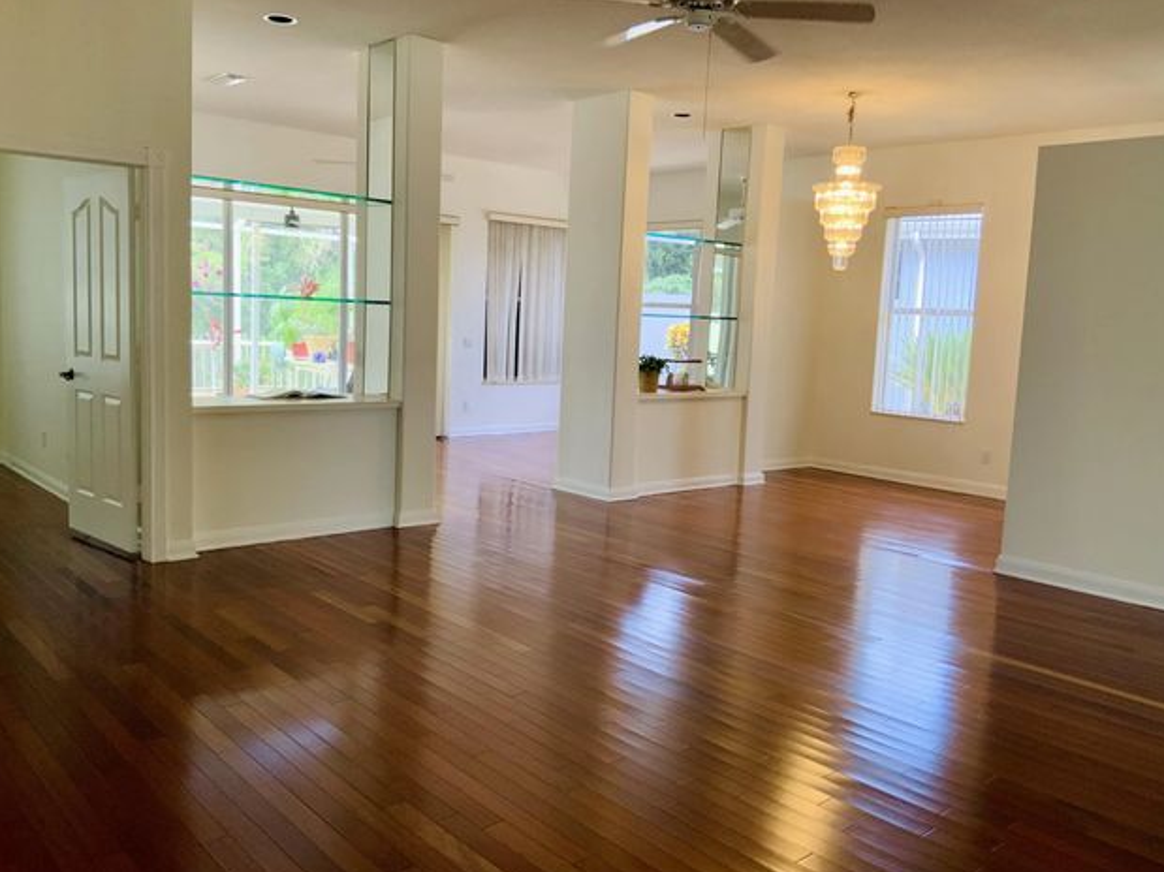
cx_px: 572
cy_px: 432
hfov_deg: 60.0
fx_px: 1009
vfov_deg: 46.8
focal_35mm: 30
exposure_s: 1/60
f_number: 1.8
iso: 50
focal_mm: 3
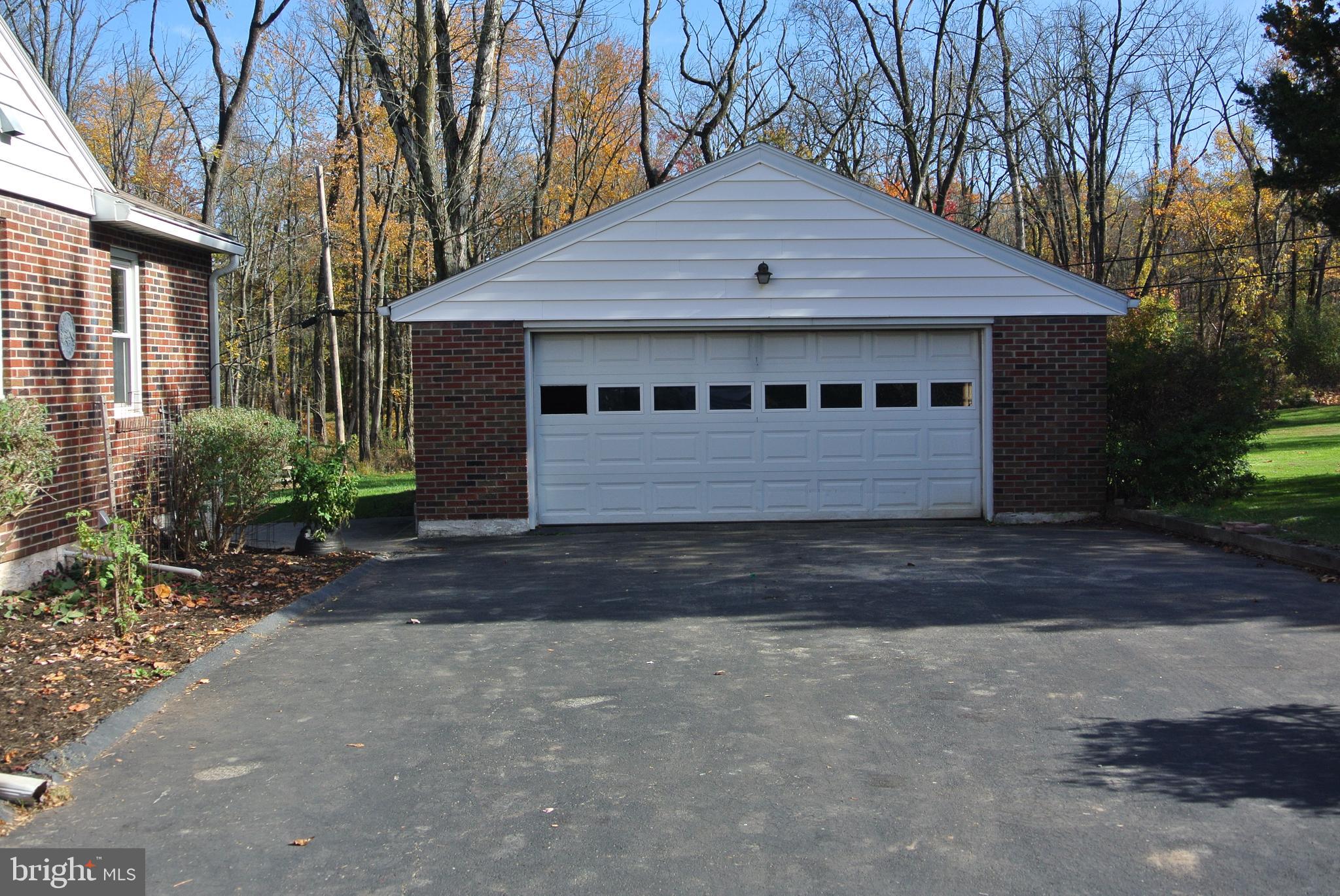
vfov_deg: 33.5
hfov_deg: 48.4
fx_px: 1490
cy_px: 448
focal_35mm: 40
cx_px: 670
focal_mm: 15.1
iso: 100
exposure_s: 1/500
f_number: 4.5
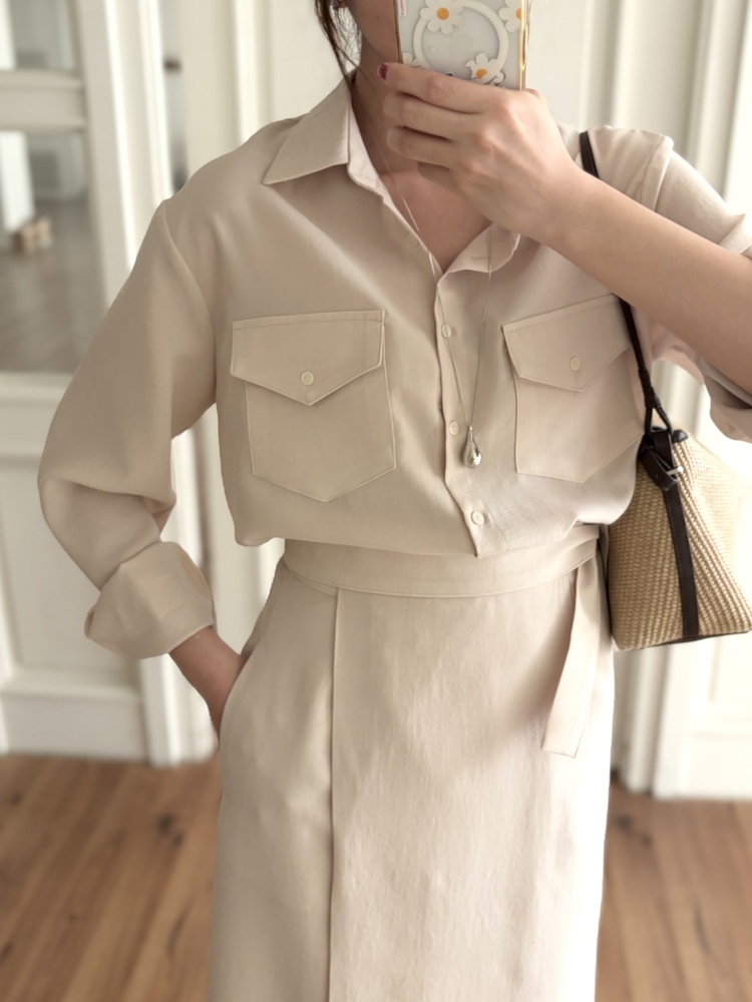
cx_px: 376
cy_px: 501
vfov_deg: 67.3
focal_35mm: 26
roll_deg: +0.7
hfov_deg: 53.1
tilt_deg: -31.1
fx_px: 753
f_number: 1.6
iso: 125
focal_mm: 5.96
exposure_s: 1/121
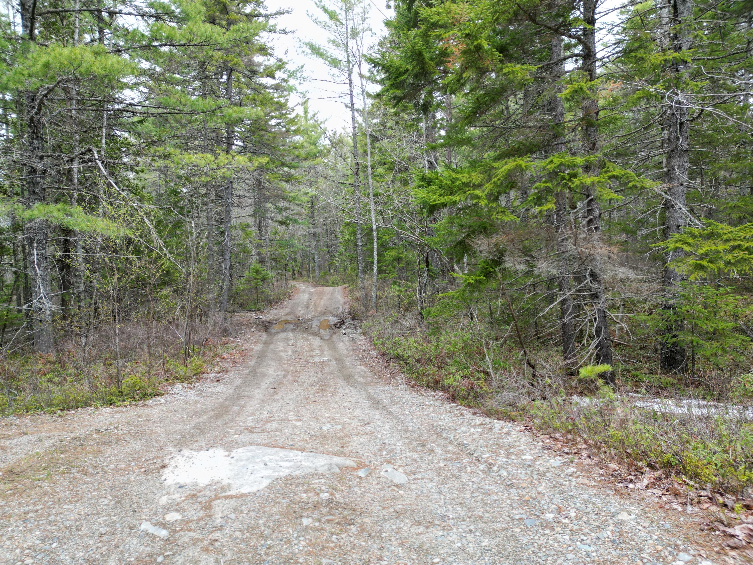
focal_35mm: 24
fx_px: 522
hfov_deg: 71.6
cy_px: 282
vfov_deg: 56.8
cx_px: 376
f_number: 1.7
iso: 200
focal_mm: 6.72
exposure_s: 1/640
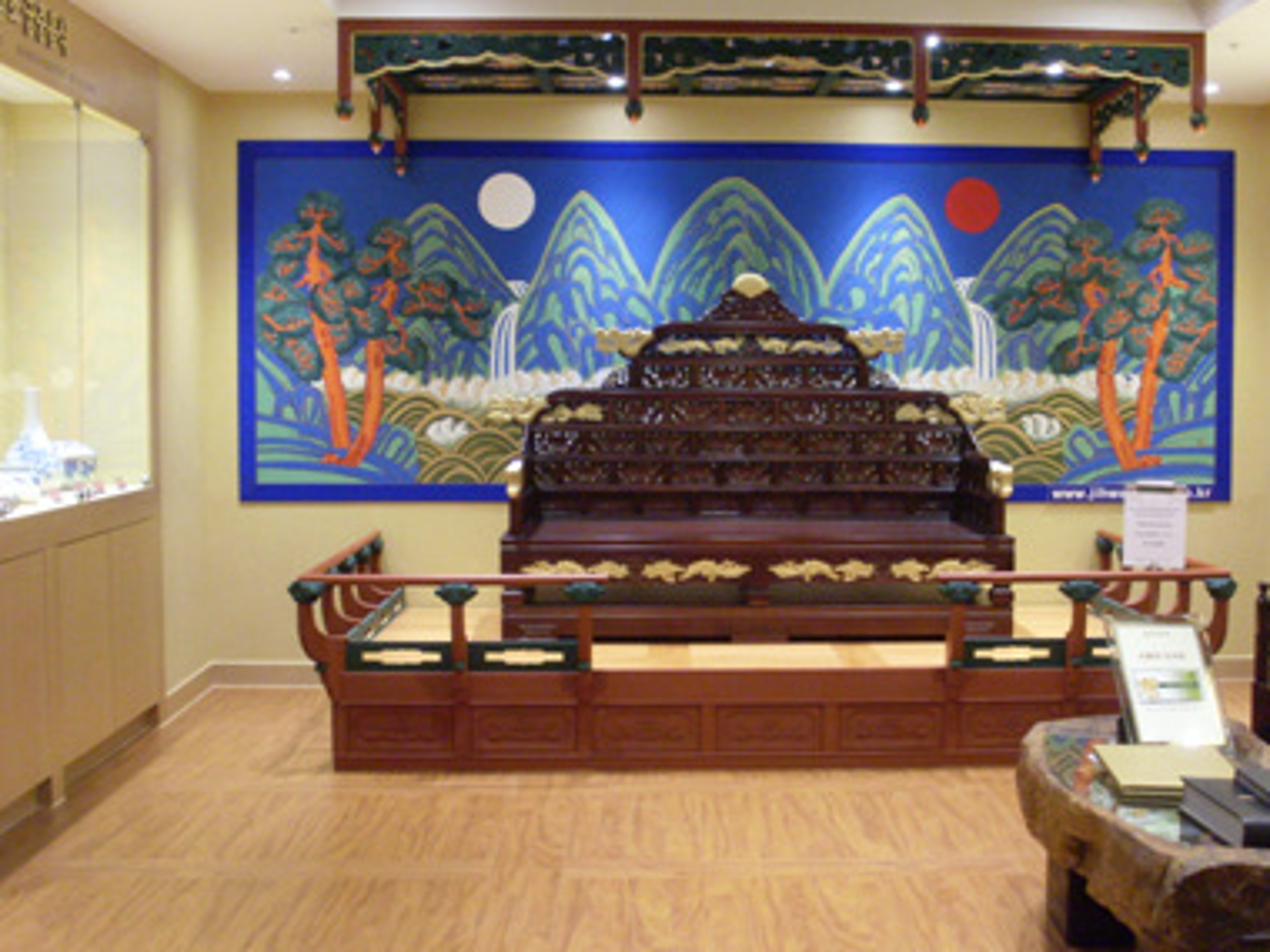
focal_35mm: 50
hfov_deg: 38.1
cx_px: 749
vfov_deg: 29.1
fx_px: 1834
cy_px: 483
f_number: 3
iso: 200
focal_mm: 6.3
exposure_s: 1/8
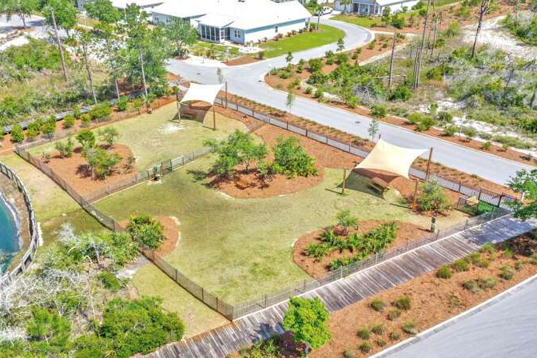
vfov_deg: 41.1
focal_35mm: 32
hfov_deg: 58.6
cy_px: 197
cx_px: 247
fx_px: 477
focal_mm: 10.26
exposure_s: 1/320
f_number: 5
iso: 100
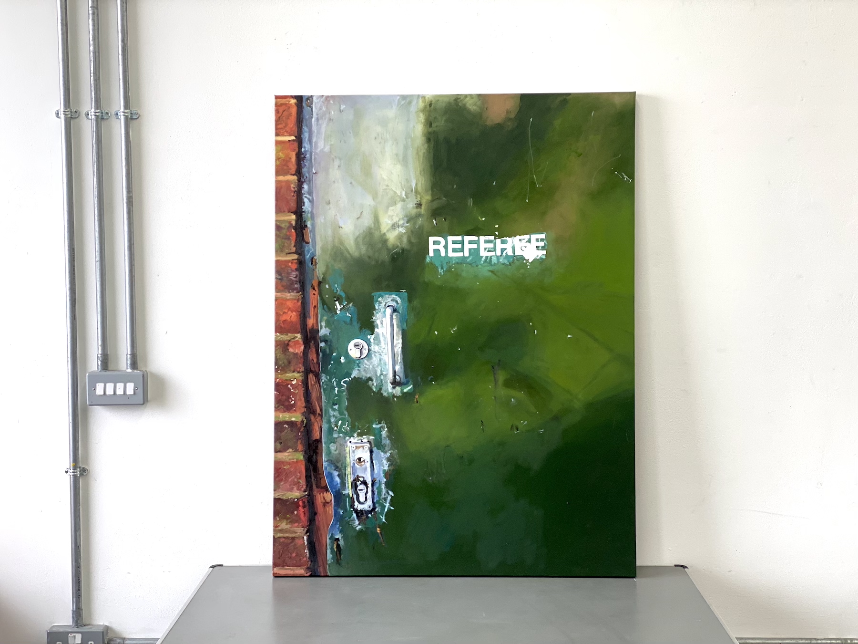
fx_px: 1289
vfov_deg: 28.0
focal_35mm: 52
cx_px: 429
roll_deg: +0.1
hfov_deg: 36.8
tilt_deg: -4.4
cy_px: 322
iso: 125
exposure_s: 1/100
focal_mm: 6
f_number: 2
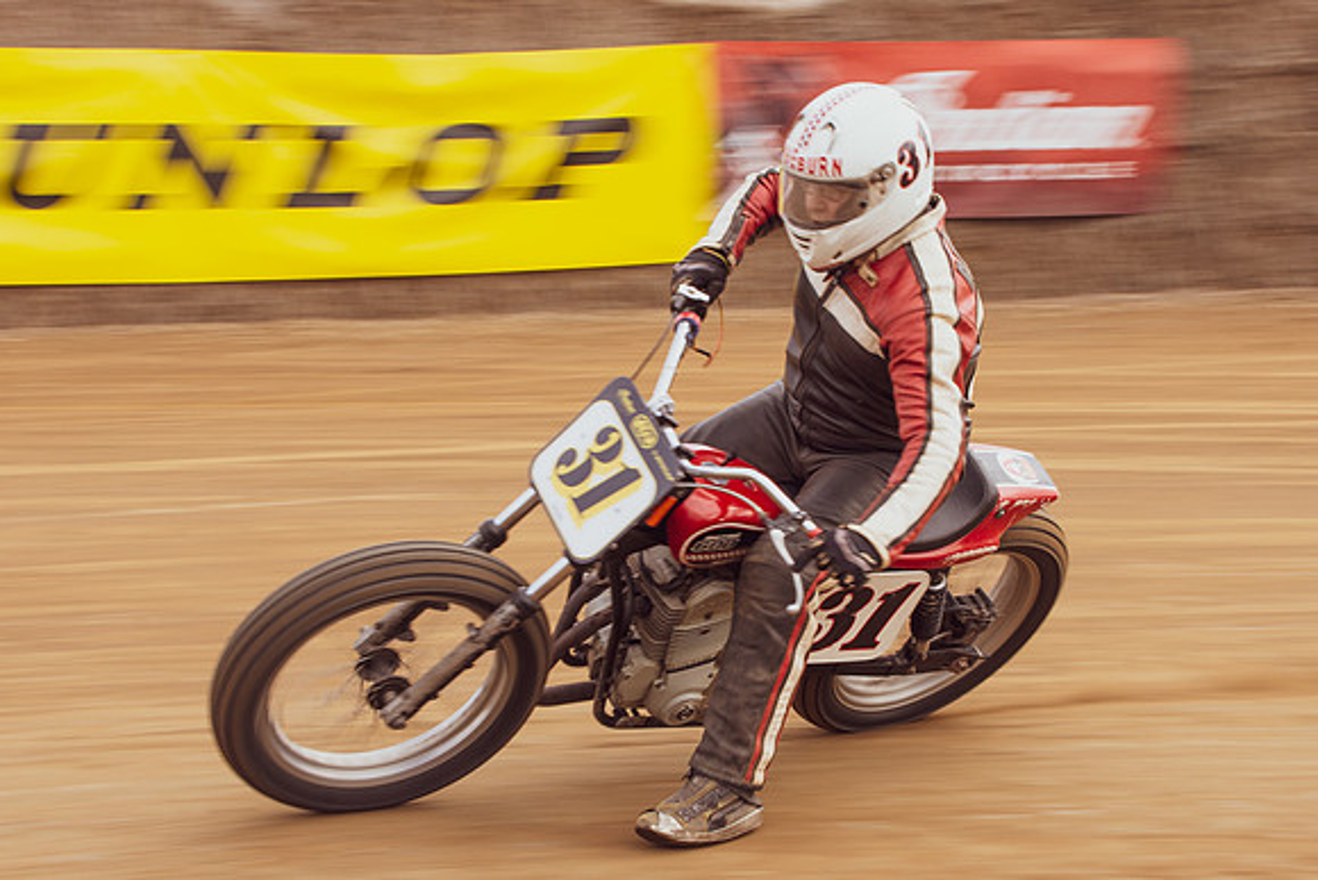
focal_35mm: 100
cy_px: 440
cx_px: 659
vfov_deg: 13.7
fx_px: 3668
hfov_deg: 20.4
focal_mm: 60
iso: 200
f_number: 13
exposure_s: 1/100
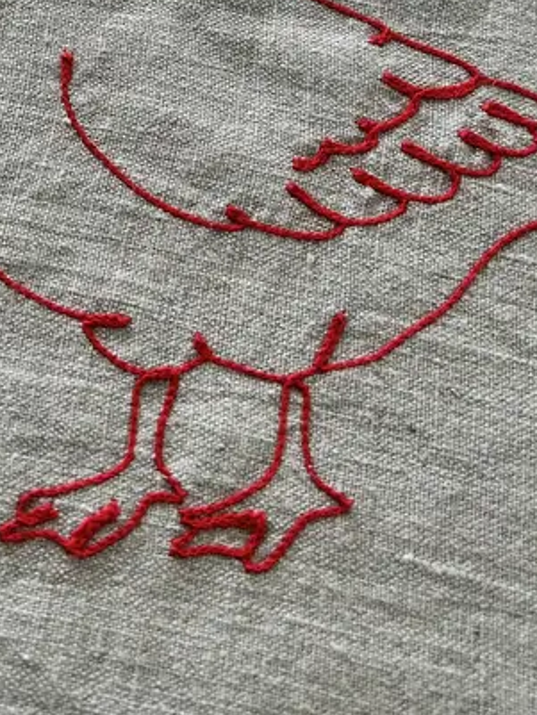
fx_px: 1178
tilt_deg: -67.4
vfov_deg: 31.5
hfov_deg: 25.2
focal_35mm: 57
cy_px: 18
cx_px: 96
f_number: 1.5
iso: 50
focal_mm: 5.7
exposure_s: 1/121
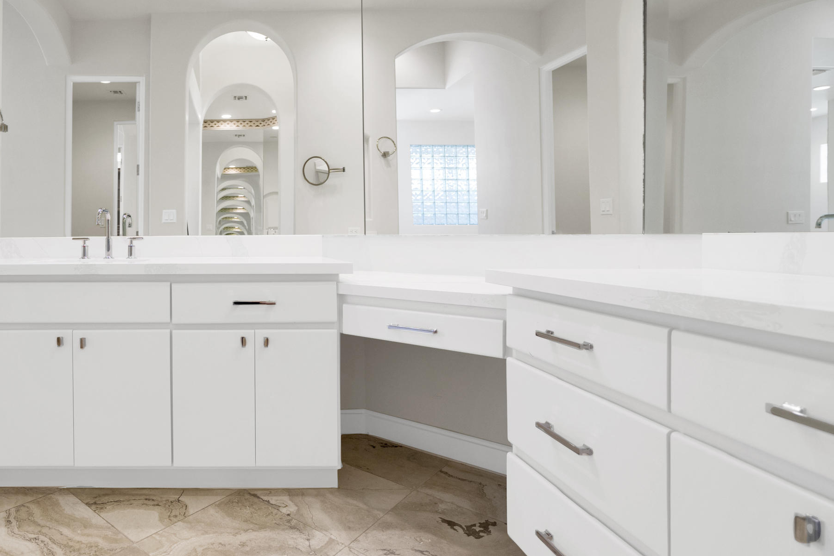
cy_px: 259
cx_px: 231
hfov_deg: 79.0
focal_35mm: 20
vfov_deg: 61.9
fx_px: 463
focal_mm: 12
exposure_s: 1/25
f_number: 4
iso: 320
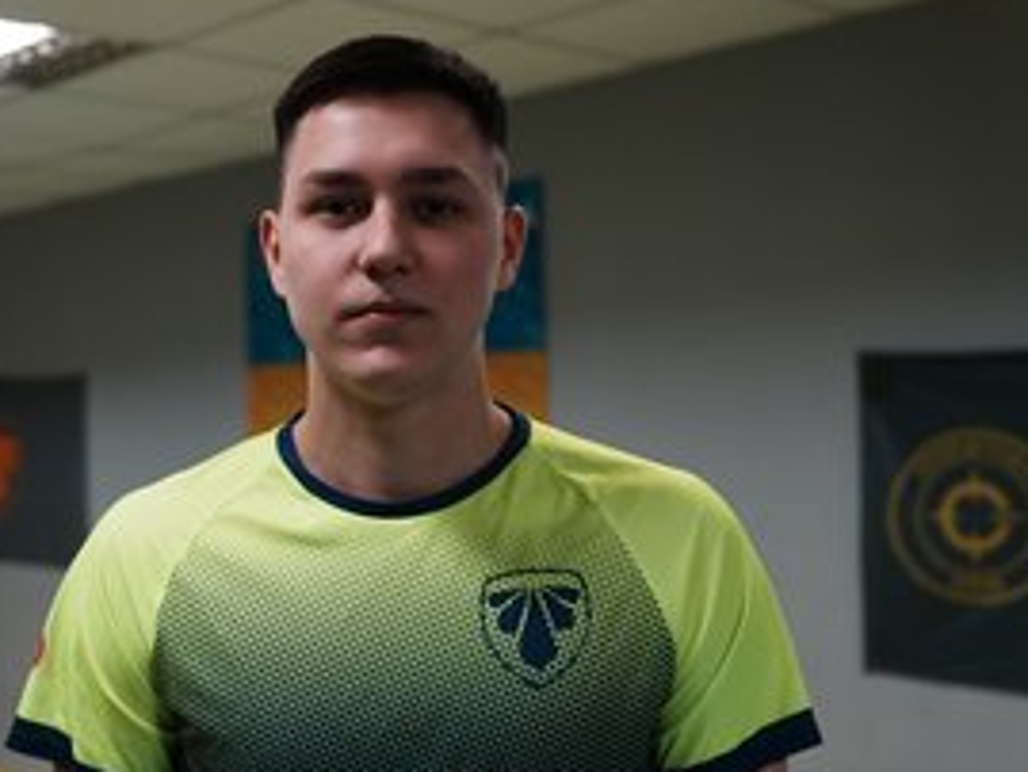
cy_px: 434
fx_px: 1486
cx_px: 310
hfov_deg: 37.6
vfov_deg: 29.1
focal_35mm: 50
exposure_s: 1/60
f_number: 2.8
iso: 640
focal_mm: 35
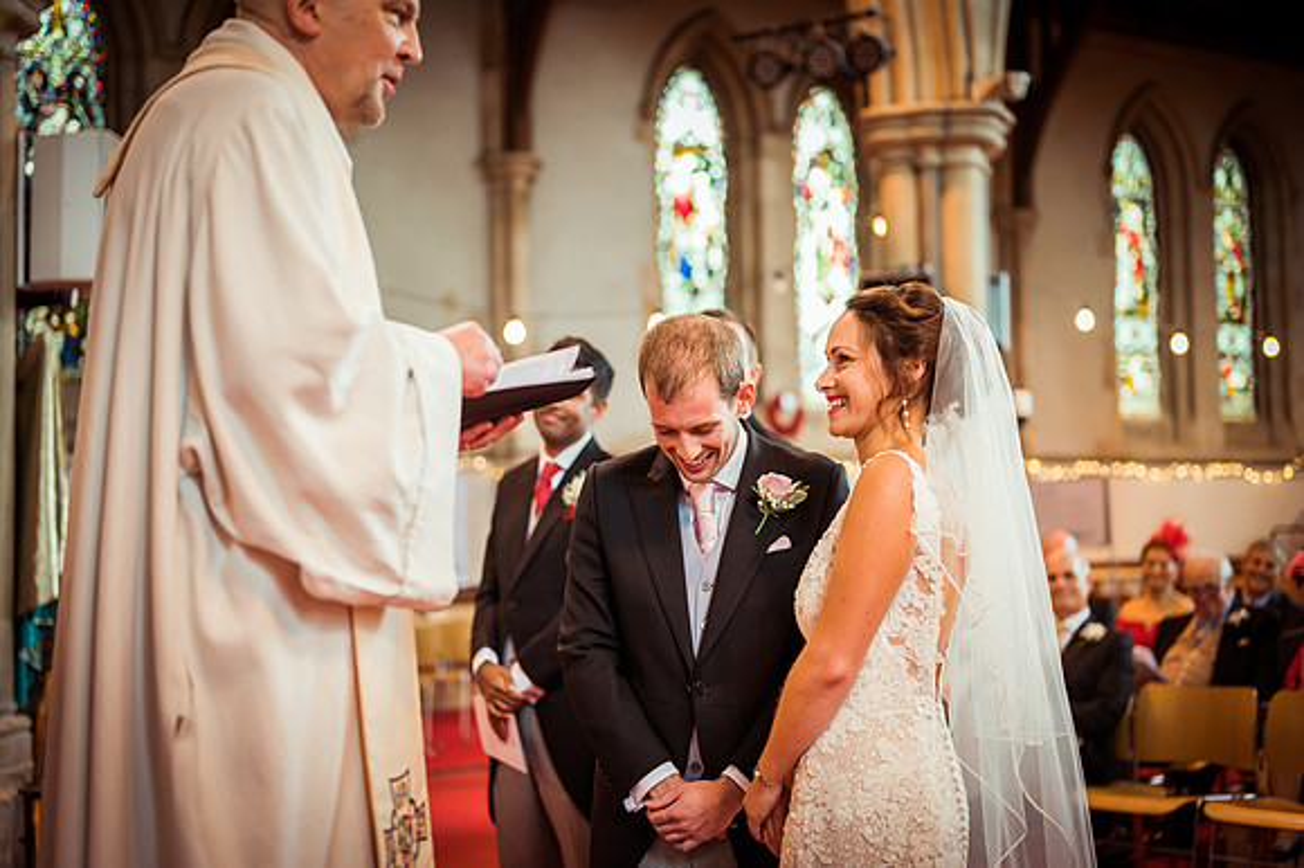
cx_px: 652
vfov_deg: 27.0
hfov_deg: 39.6
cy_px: 434
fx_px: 1810
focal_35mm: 50
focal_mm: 50
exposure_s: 1/160
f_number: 1.8
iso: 800
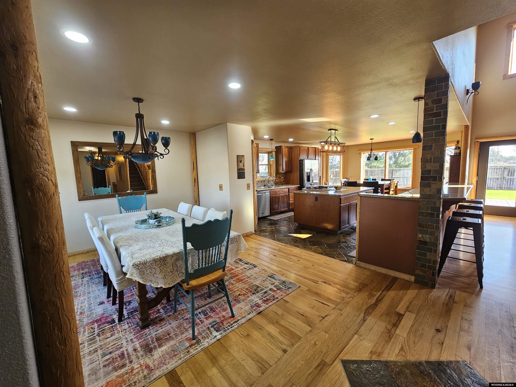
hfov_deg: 106.2
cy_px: 194
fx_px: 194
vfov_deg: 89.9
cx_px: 258
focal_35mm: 13
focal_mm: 2.2
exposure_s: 1/60
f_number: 2.2
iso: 100
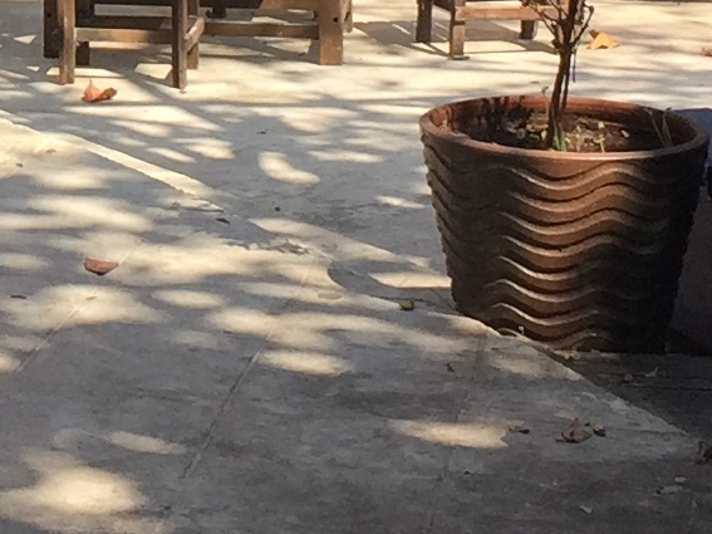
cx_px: -407
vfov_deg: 8.6
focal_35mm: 167
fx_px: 3434
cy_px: -367
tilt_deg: -2.1
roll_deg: +0.1
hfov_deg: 11.3
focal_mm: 4.15
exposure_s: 1/942
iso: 32
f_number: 2.2
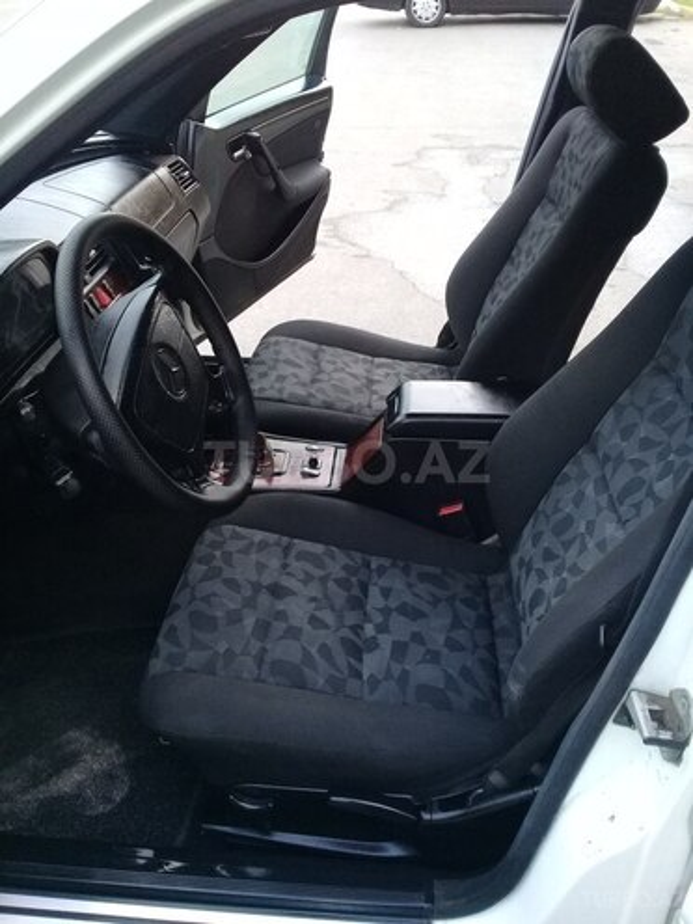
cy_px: 462
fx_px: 827
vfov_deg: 58.4
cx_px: 346
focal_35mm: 31
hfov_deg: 45.4
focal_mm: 3.3
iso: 125
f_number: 2.2
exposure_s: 1/40
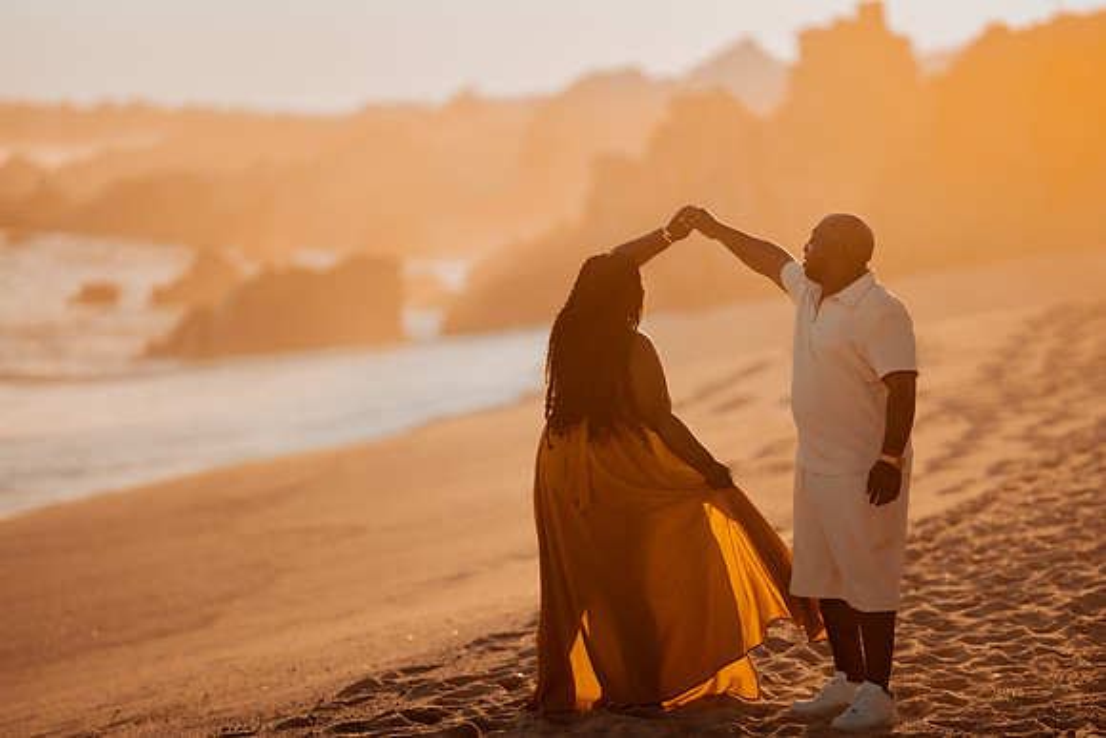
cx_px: 553
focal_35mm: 135
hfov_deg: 15.2
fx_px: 4148
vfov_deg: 10.2
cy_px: 369
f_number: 1.8
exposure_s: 1/8000
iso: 100
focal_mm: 135
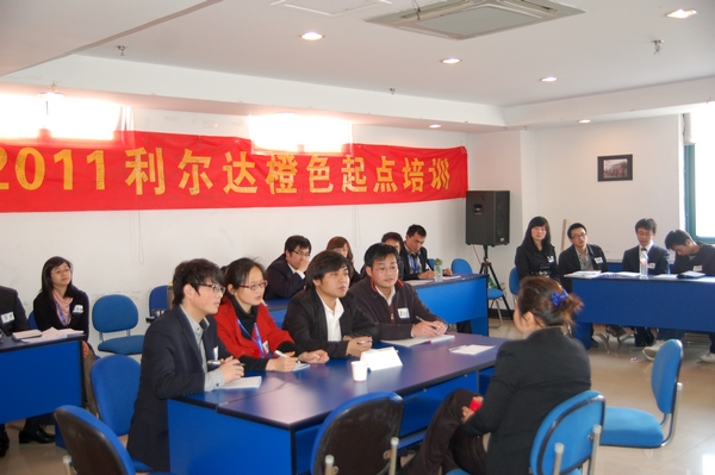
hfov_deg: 41.1
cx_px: 358
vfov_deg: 28.0
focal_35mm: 48
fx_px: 953
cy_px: 238
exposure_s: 1/60
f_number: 2.8
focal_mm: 32
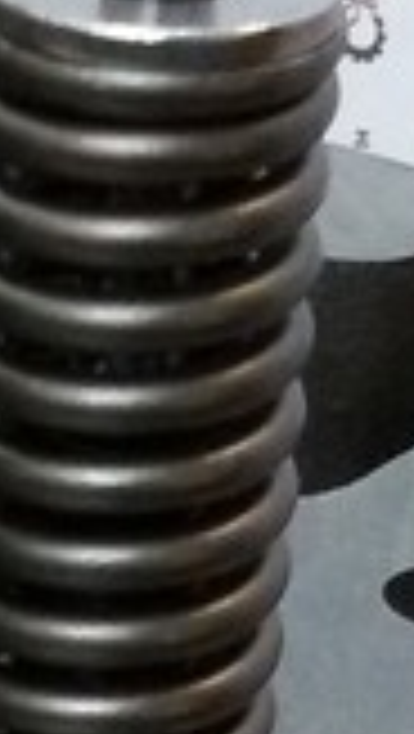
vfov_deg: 10.3
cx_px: -369
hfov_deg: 5.8
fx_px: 4029
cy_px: 833
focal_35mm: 207
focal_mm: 2.93
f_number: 2.4
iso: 250
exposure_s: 1/17
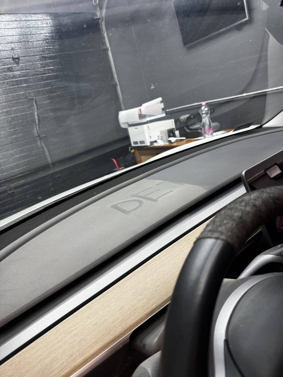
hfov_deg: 56.8
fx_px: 262
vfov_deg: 71.6
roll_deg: +14.1
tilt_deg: -15.9
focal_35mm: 24
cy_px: 188
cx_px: 142
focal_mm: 6.76
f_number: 1.78
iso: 160
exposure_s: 1/50
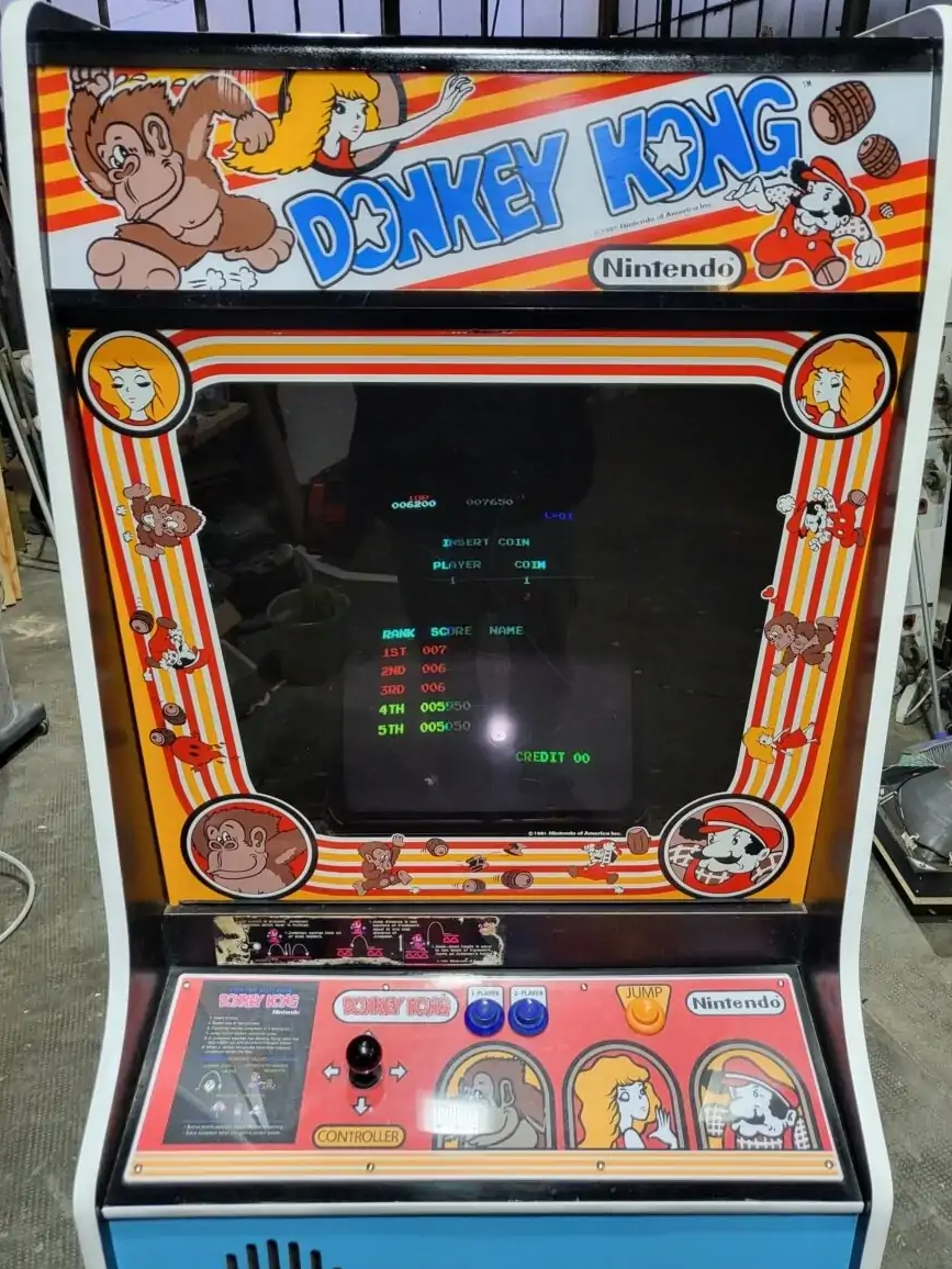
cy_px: 632
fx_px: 990
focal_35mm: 27
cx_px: 492
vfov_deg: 65.3
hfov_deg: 51.3
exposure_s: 1/100
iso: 200
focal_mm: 4.25
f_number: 1.8
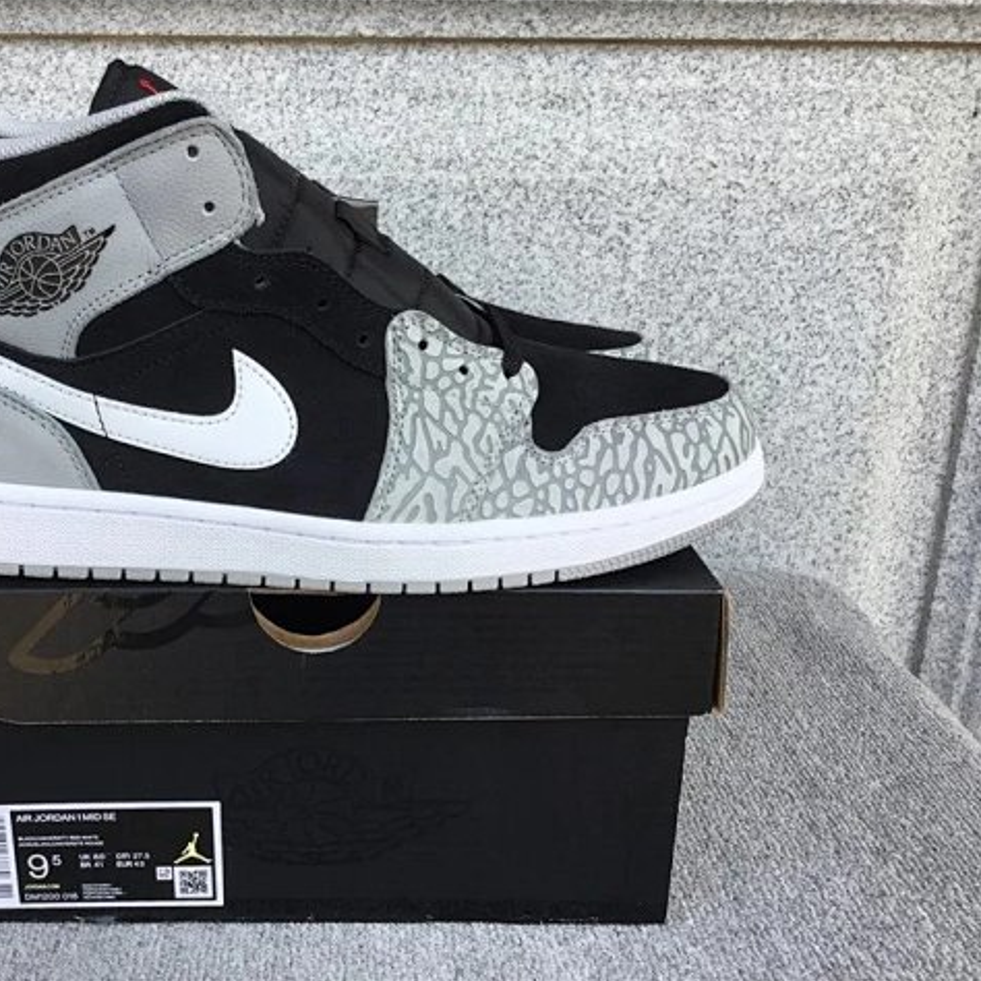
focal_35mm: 37
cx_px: 321
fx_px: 1186
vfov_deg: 44.9
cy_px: 486
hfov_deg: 44.2
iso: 25
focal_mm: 3.3
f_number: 2.4
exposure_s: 1/182
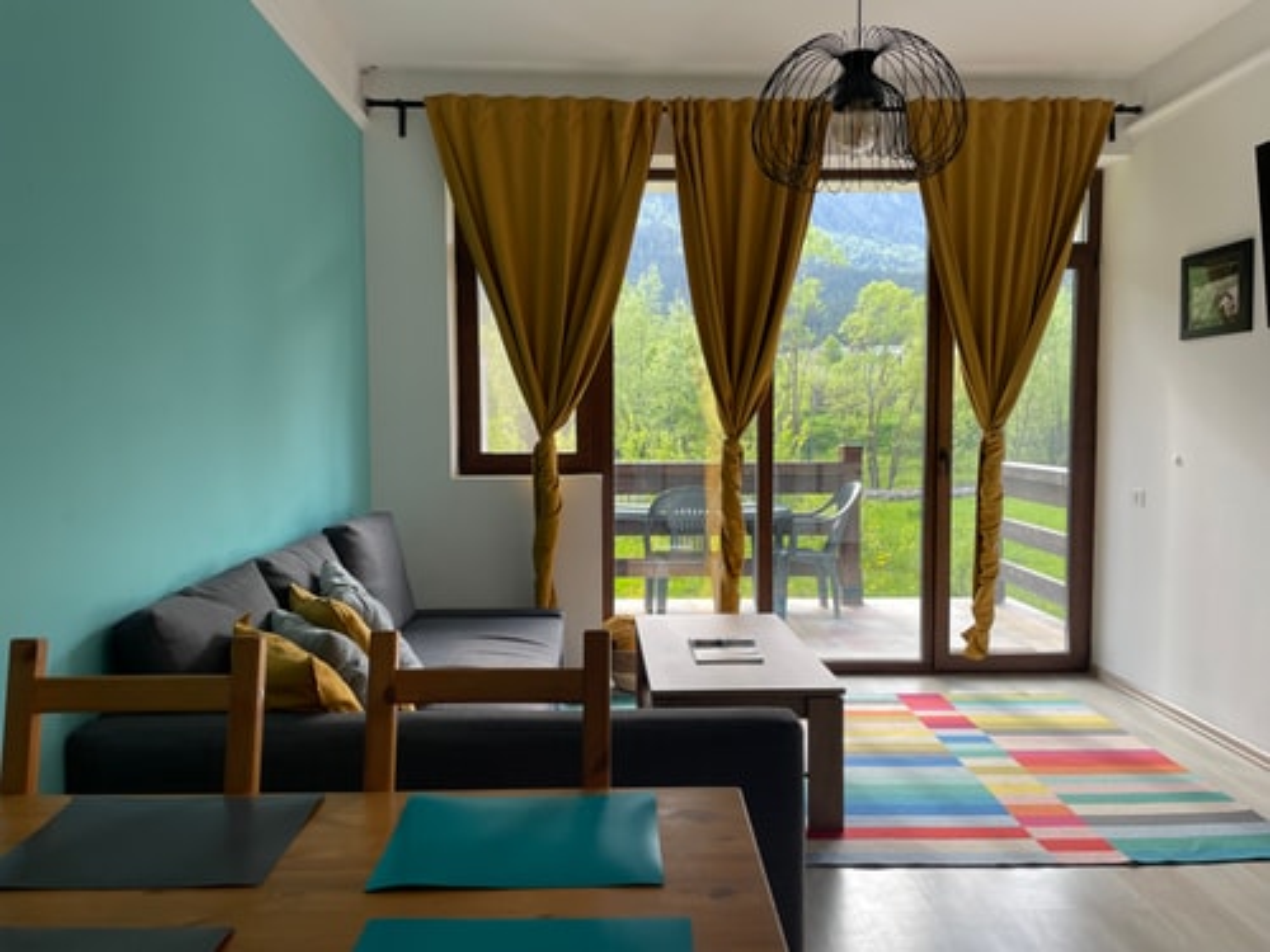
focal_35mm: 26
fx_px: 954
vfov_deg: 53.1
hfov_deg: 67.3
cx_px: 635
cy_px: 476
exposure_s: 1/121
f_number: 1.6
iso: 50
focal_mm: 4.2
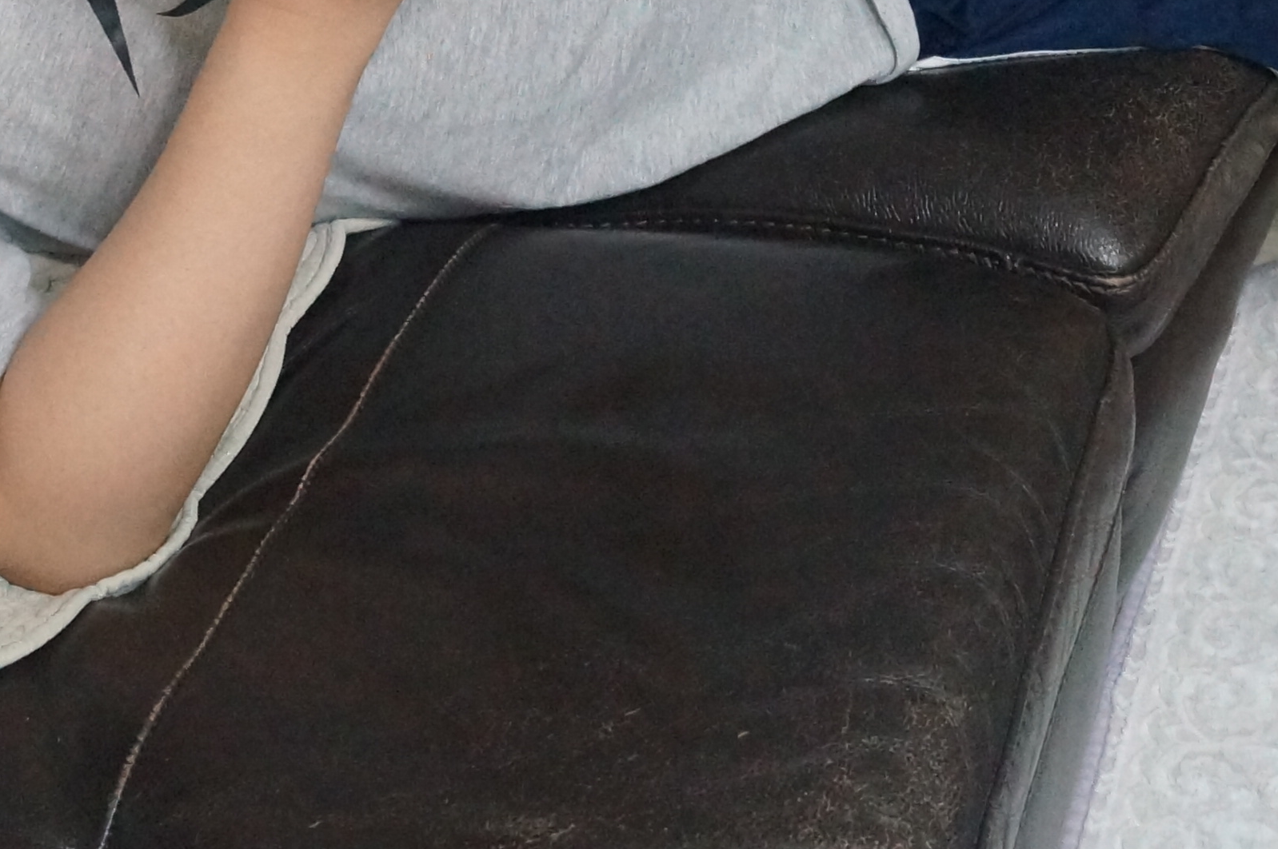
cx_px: 561
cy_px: -236
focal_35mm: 83
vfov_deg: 15.7
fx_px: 2943
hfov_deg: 24.5
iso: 3200
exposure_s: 1/60
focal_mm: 18
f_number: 4.5
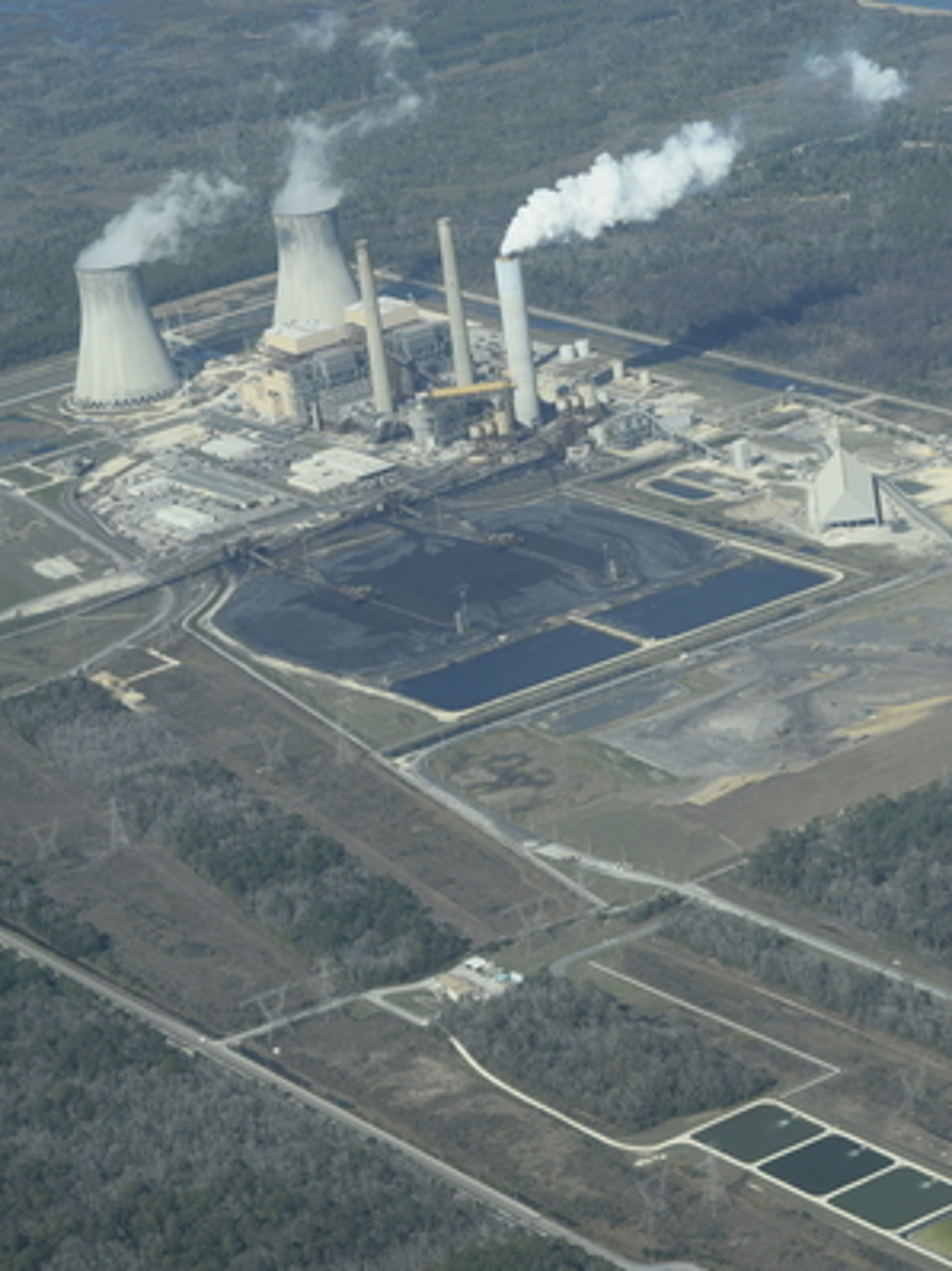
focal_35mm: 120
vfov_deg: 16.5
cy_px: 636
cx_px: 671
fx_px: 4395
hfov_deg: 12.3
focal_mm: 55
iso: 200
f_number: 9
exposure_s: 1/320
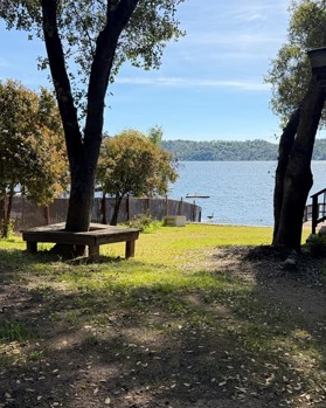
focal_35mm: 43
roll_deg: +0.3
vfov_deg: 42.8
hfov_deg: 34.7
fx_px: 519
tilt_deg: -8.4
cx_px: 201
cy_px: 235
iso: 80
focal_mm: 6.76
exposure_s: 1/1855
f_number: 1.78
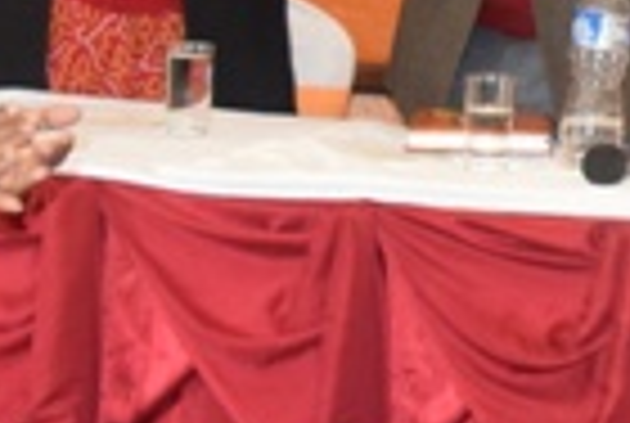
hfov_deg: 15.6
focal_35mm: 123
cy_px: 70
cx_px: 886
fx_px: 2157
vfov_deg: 11.2
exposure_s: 1/60
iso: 1800
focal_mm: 18
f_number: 3.5
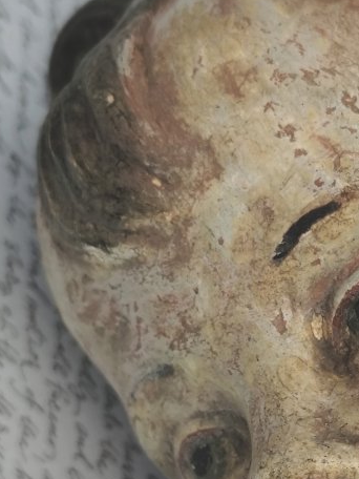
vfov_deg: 16.1
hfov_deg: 12.1
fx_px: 1673
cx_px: 352
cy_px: 417
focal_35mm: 121
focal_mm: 6.14
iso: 80
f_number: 1.65
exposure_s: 1/100
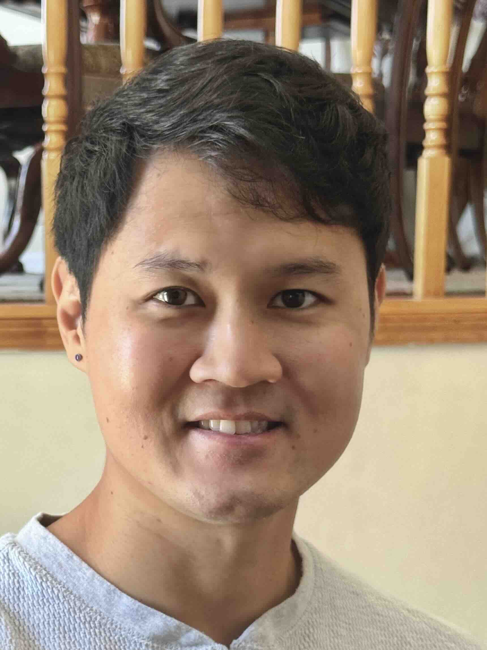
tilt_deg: -6.6
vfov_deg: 39.7
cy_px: 325
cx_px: 244
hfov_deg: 30.3
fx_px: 900
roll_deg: +0.8
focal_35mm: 48
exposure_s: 1/60
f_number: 1.78
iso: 250
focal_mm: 6.76
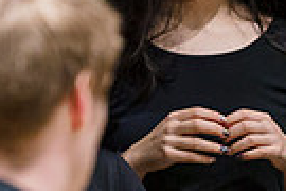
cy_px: 330
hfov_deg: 2.4
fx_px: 6832
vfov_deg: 1.6
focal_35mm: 860
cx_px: 525
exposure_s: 1/320
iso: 1600
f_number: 4.5
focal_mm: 200
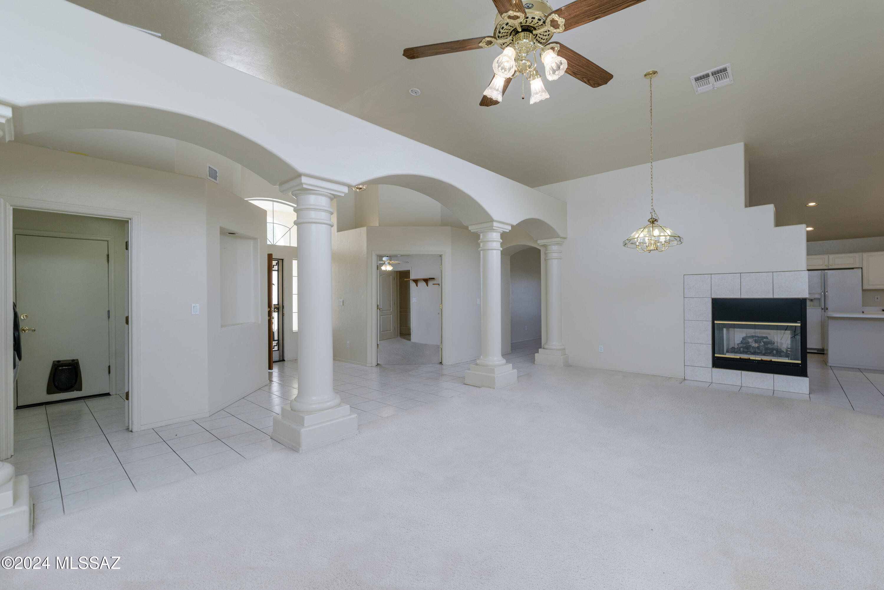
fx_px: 368
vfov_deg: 77.4
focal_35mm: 15
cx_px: 442
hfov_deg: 100.4
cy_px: 295
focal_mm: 15
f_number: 7.1
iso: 320
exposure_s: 1/80
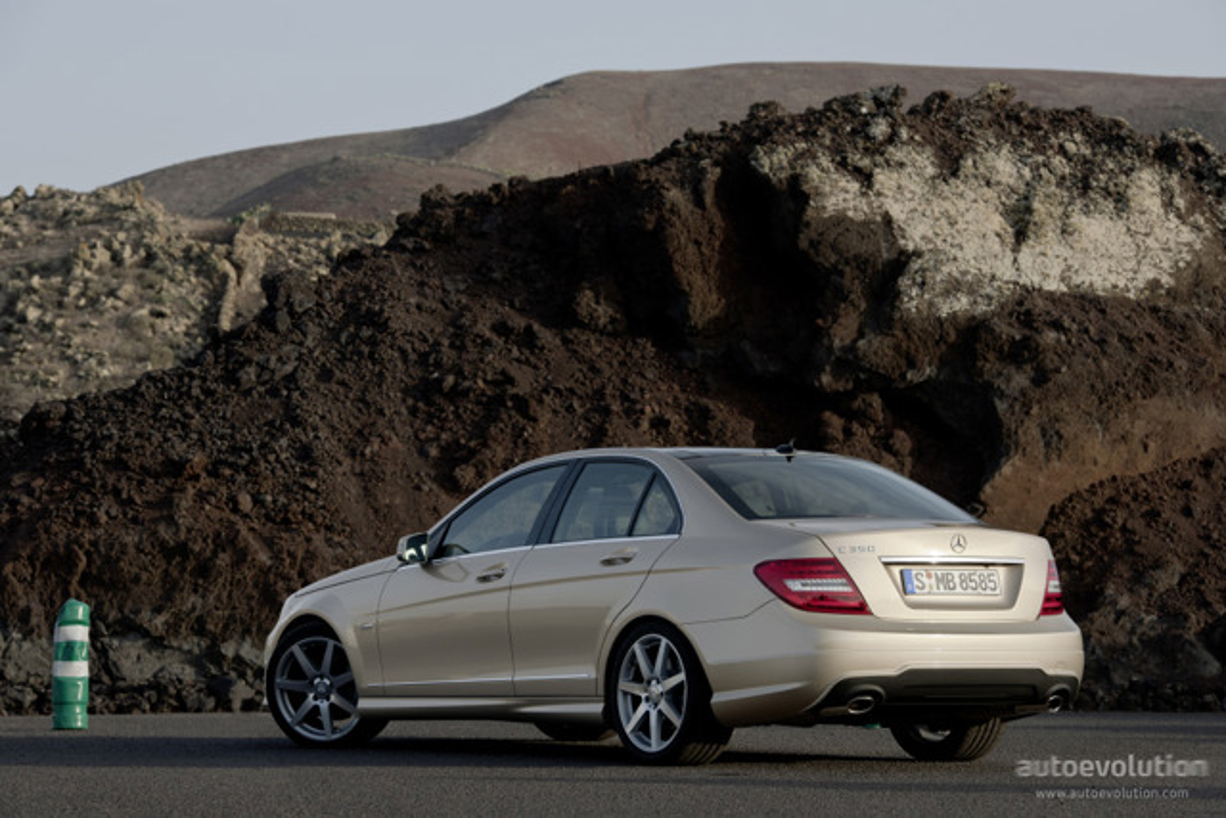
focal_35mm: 120
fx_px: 4087
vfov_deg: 11.4
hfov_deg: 17.1
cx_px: 613
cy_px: 409
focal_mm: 120
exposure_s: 1/125
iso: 100
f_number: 8
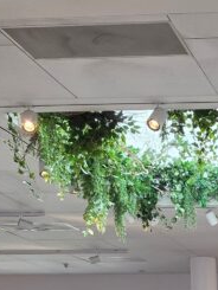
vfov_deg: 18.0
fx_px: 805
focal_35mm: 96
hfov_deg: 14.0
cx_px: 367
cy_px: 445
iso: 125
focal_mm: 6.5
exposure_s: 1/180
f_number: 1.4
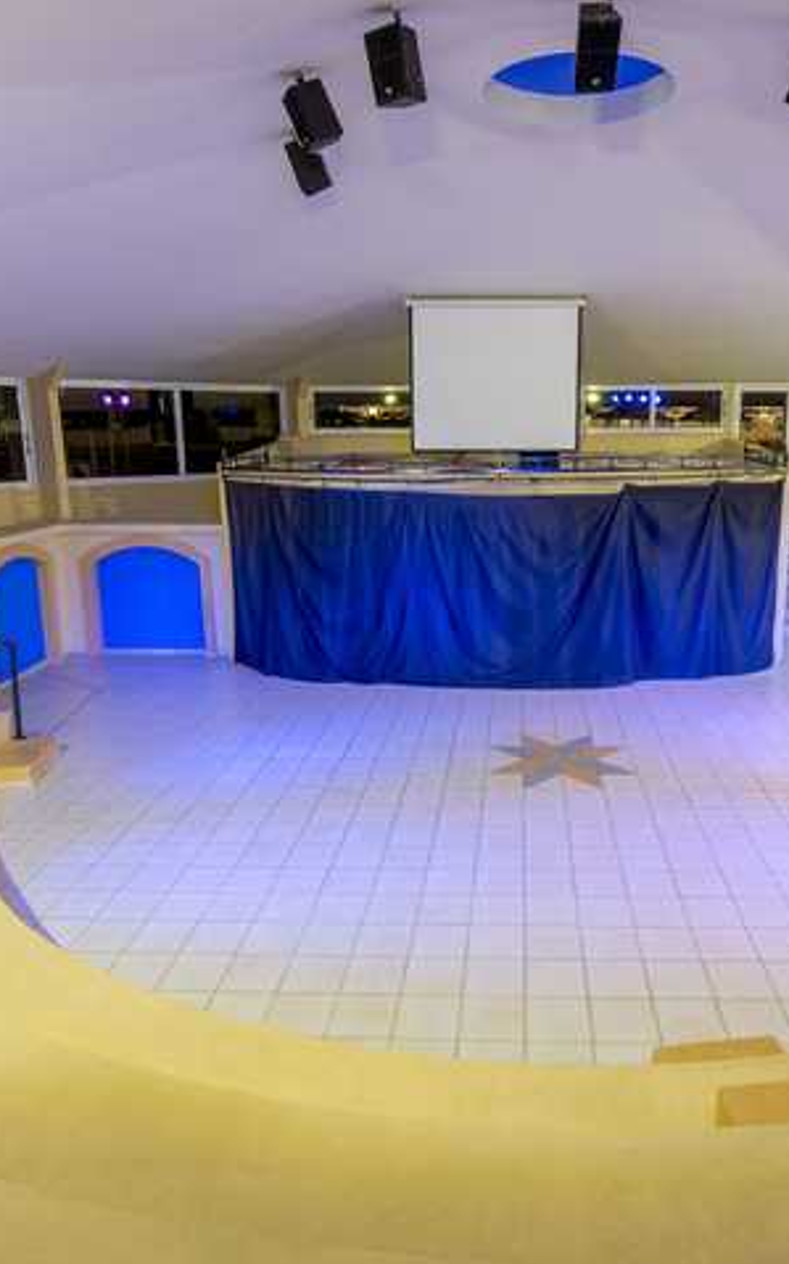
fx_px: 792
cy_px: 632
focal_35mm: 23
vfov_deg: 77.2
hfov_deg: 52.2
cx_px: 512
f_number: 9
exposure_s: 2
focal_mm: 15
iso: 100
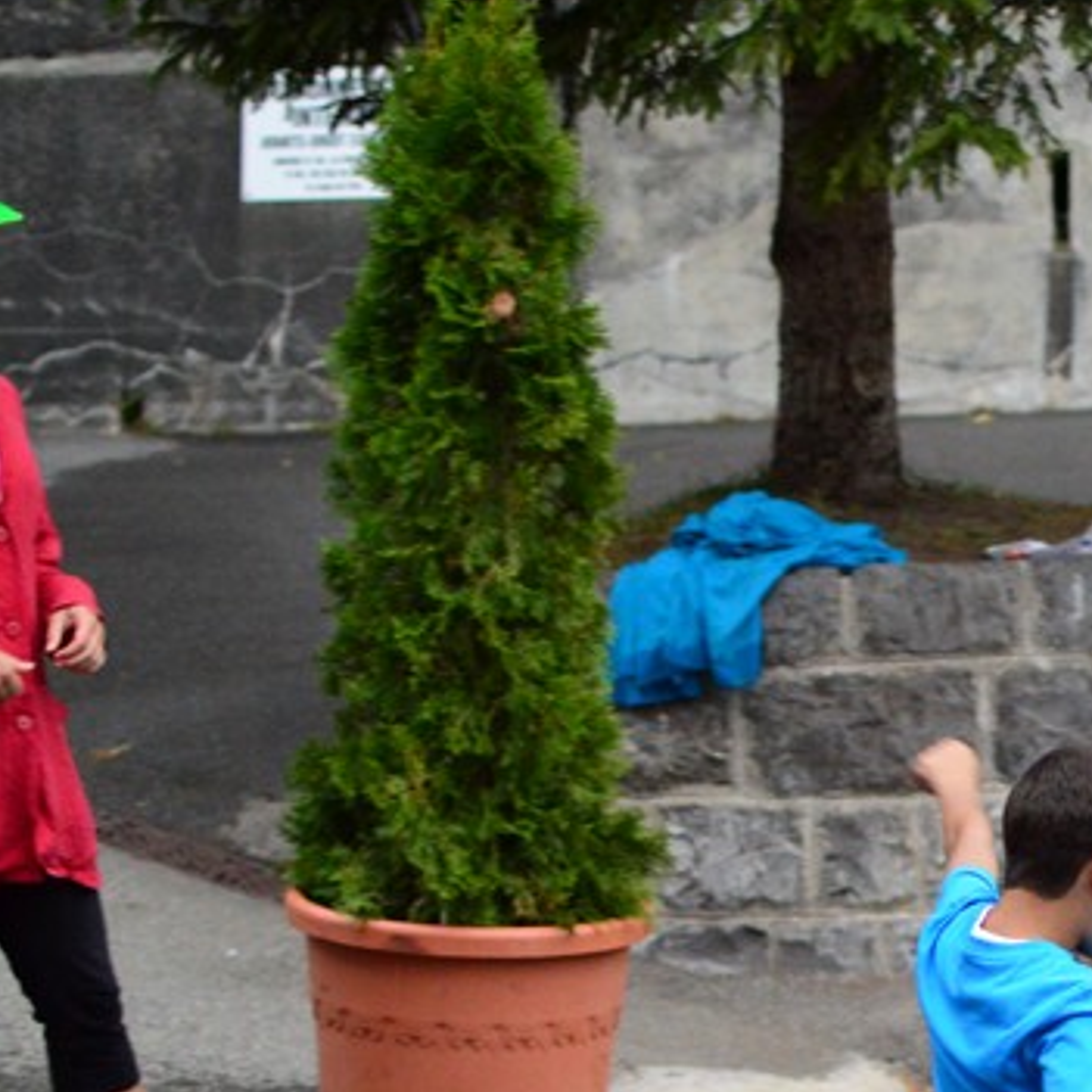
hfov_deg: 13.2
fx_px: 4648
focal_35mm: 130
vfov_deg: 13.3
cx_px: 1092
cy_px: 963
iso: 1600
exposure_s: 1/250
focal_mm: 35
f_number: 1.8
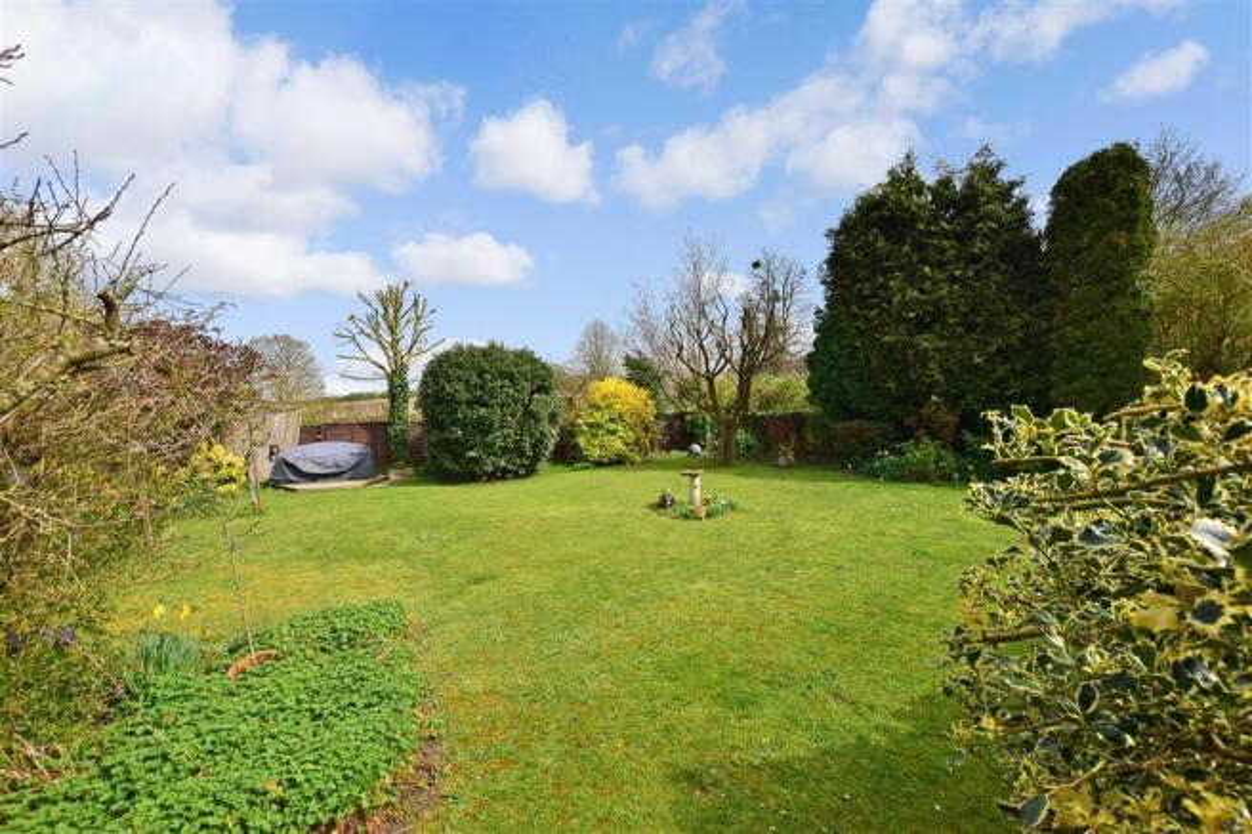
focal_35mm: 15
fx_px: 522
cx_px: 626
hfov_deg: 100.4
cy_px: 417
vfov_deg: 77.3
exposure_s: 1/500
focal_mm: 10
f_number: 11
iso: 200
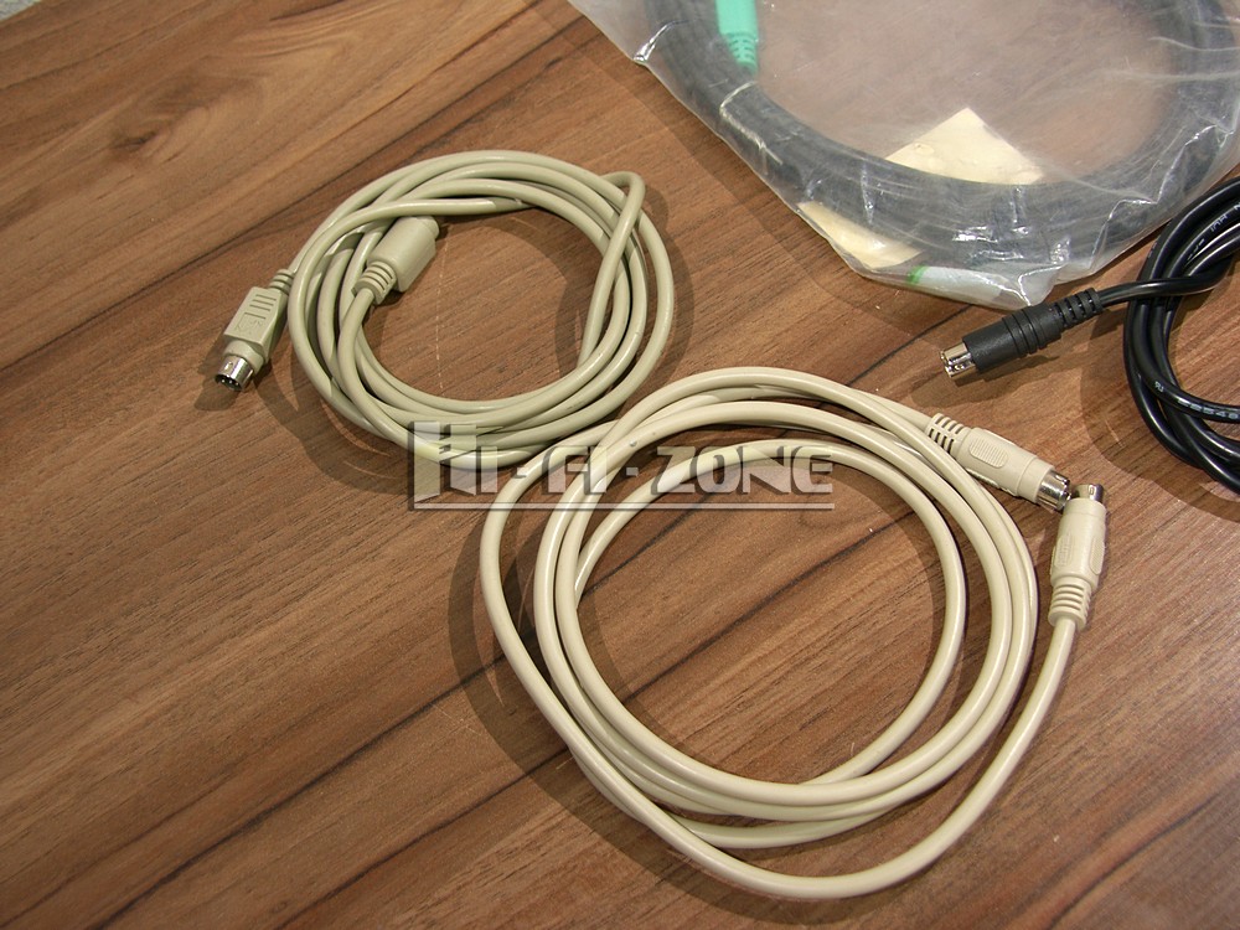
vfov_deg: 32.2
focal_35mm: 45
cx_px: 620
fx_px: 1612
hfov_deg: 42.1
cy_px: 465
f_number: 2.5
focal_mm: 11.5
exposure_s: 1/50
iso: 50
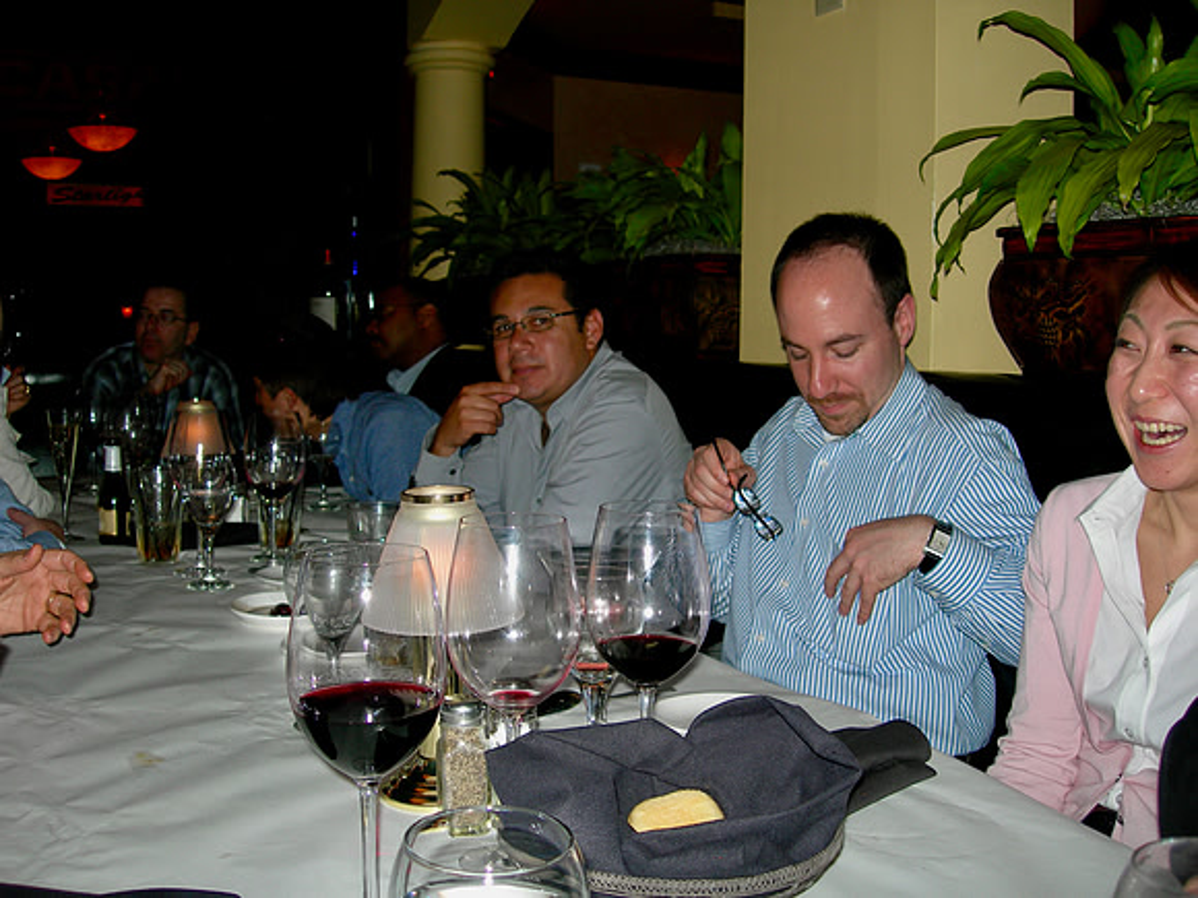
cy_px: 449
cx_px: 599
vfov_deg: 37.7
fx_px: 1315
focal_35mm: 38
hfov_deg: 49.0
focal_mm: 7.8
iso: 50
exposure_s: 1/60.1
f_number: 2.8
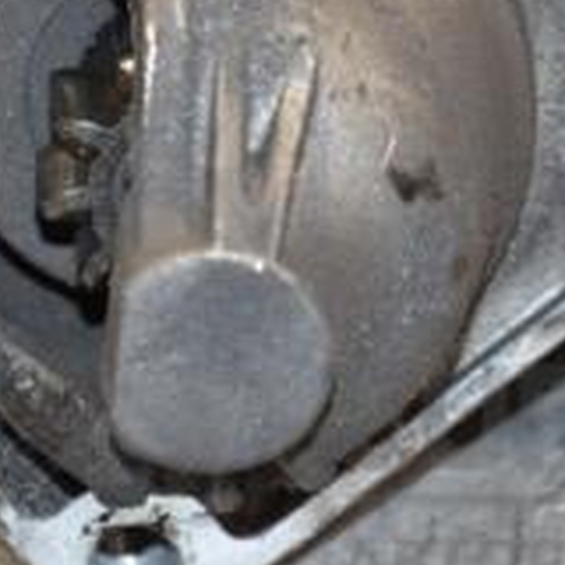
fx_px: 8144
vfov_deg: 4.0
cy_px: -53
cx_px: 275
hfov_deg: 4.0
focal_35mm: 441
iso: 800
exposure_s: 1/160
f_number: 5.6
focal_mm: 92
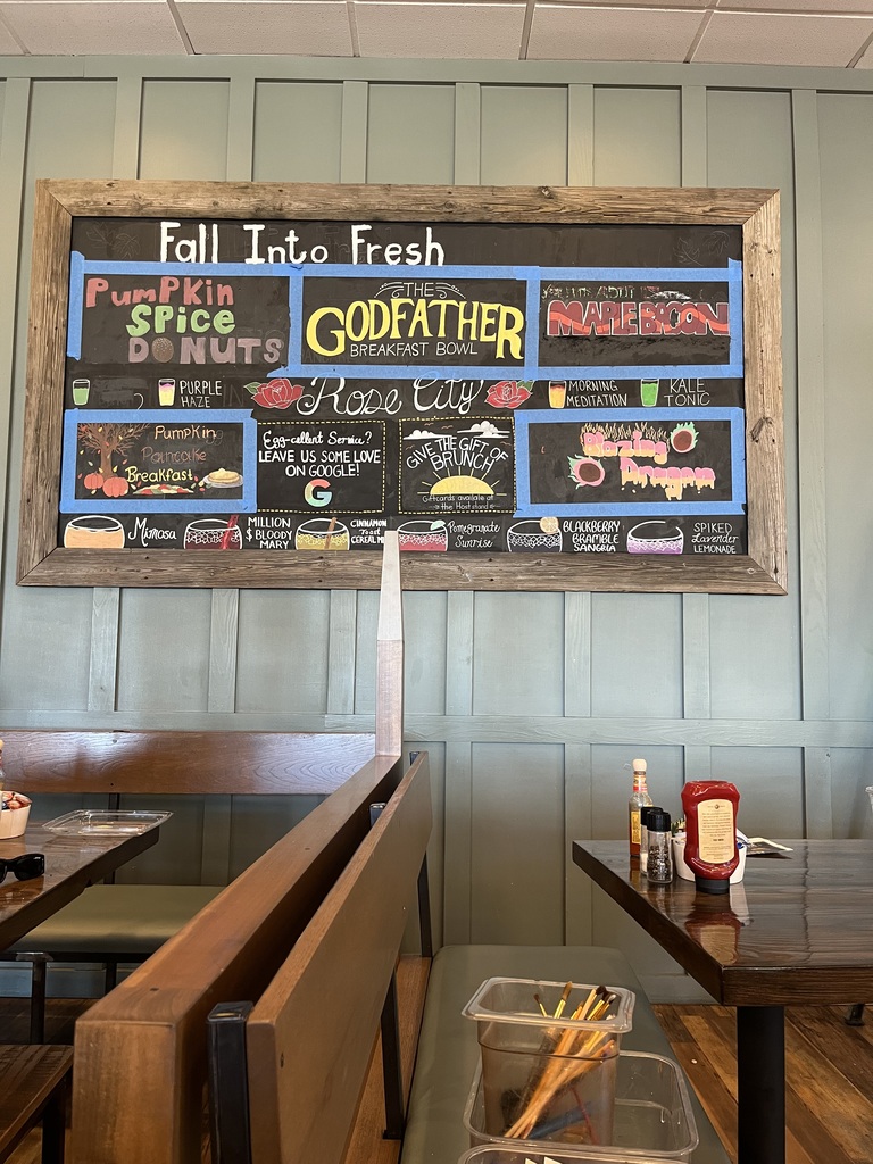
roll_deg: -0.5
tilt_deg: +4.9
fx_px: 874
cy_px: 582
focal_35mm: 26
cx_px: 436
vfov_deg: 67.3
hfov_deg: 53.1
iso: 250
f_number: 1.6
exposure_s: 1/60
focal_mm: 5.1
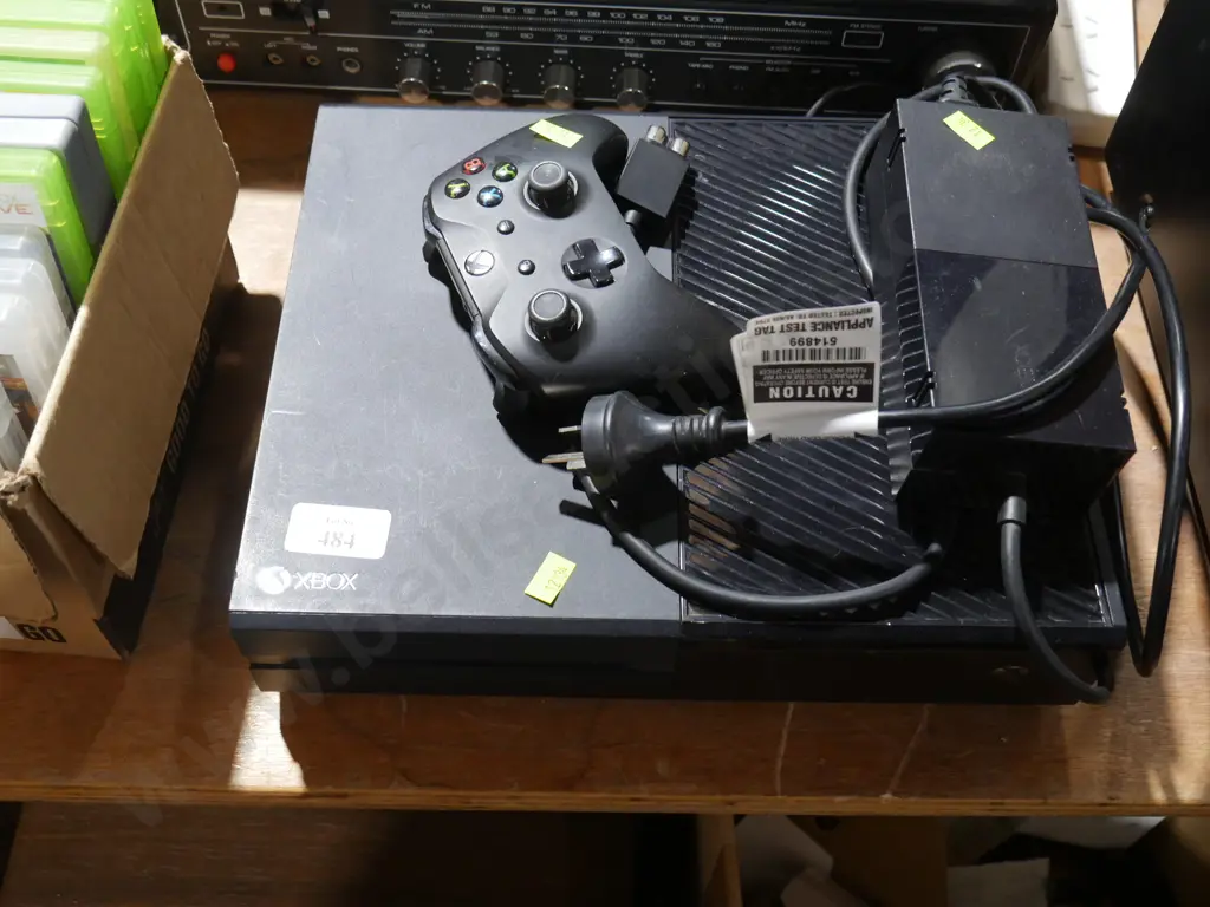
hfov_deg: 46.8
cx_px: 605
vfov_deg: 36.0
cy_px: 454
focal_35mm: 40
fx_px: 1398
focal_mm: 20
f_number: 4.4
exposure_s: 1/60
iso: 1000
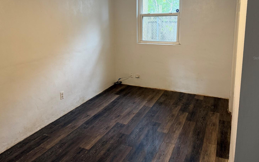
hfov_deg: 66.5
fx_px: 198
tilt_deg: -8.9
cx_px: 128
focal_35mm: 28
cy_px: 58
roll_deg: +1.0
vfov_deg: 44.1
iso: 160
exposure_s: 1/60
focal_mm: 6.76
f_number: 1.78
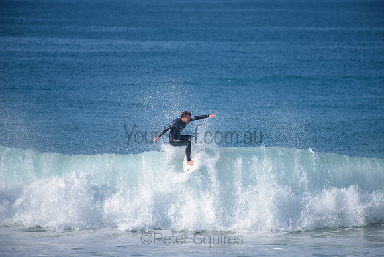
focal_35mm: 500
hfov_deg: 4.1
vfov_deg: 2.8
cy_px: 128
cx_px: 192
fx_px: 5334
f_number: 5.6
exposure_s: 1/2000
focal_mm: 500
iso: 200
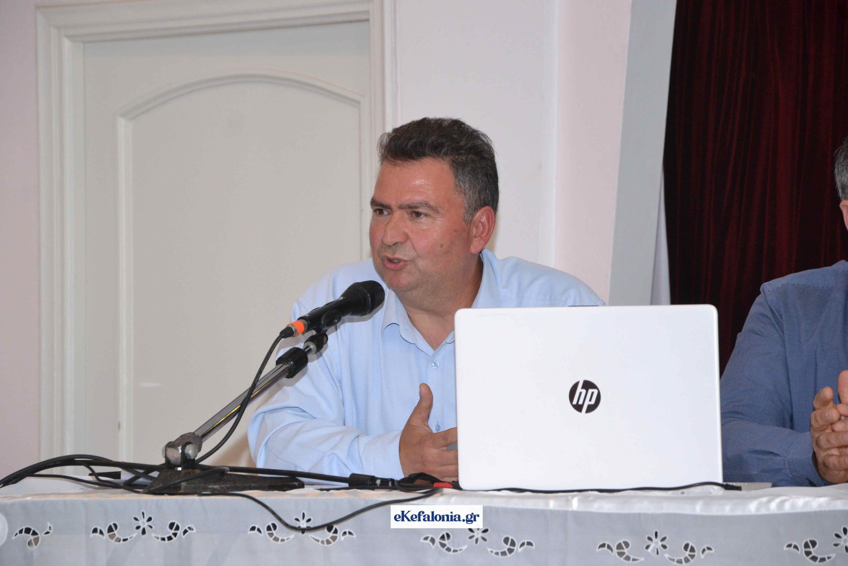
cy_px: 283
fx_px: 3710
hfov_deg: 13.0
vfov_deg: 8.7
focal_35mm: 158
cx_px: 424
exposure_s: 1/125
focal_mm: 105
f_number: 5.6
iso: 1600
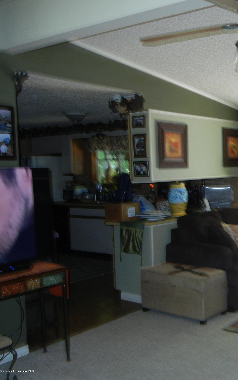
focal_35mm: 43
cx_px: 245
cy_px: 191
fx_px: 446
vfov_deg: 46.2
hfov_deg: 27.9
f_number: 3.5
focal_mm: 5.4
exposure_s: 1/30
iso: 205
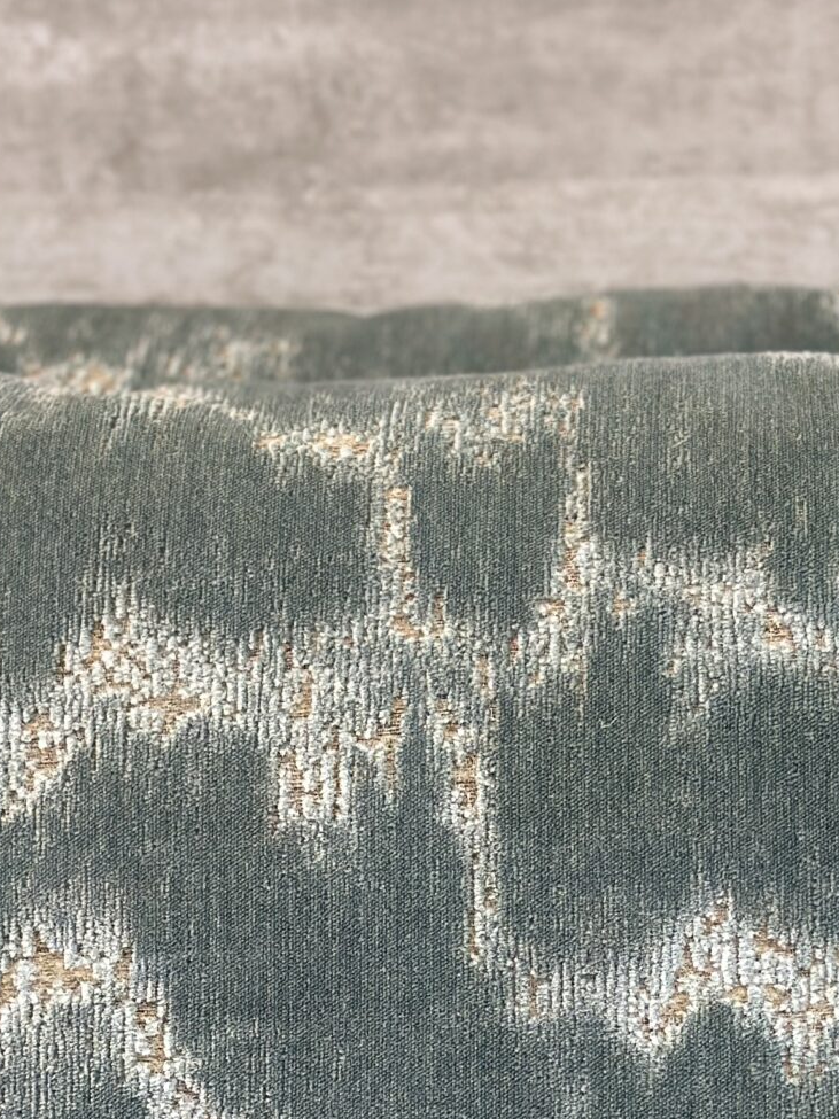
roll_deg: +1.6
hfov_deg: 11.8
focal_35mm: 126
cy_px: 1091
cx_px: 443
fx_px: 4073
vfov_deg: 15.4
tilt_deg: -15.3
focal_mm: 6.86
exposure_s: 1/170
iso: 100
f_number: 1.78
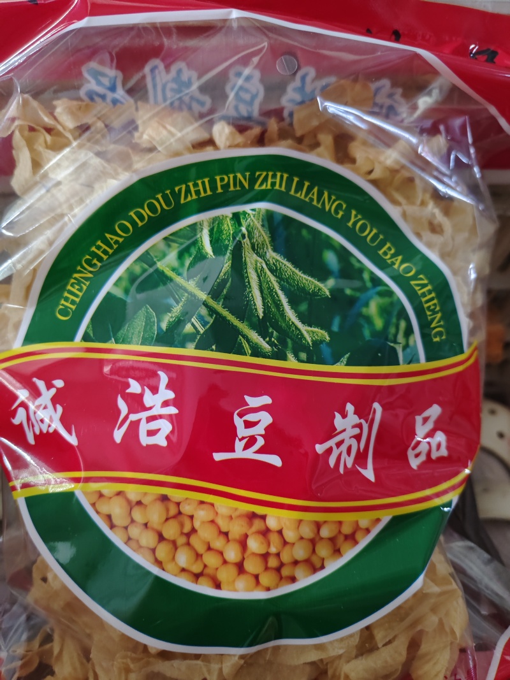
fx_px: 472
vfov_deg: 71.6
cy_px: 340
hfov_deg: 56.8
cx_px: 255
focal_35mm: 24
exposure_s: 1/50
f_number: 1.88
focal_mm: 5.56
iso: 845
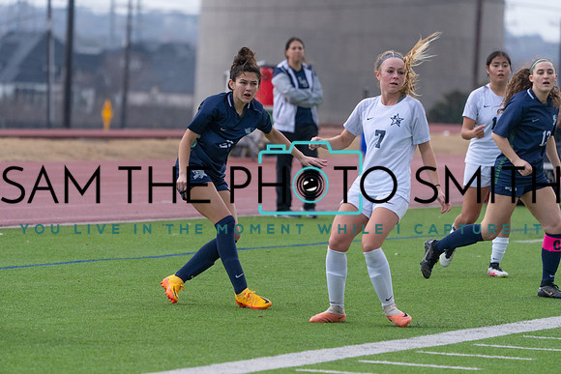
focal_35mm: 285
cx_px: 280
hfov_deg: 7.2
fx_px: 4442
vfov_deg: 4.8
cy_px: 187
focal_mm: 285
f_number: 5.6
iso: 2000
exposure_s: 1/1250
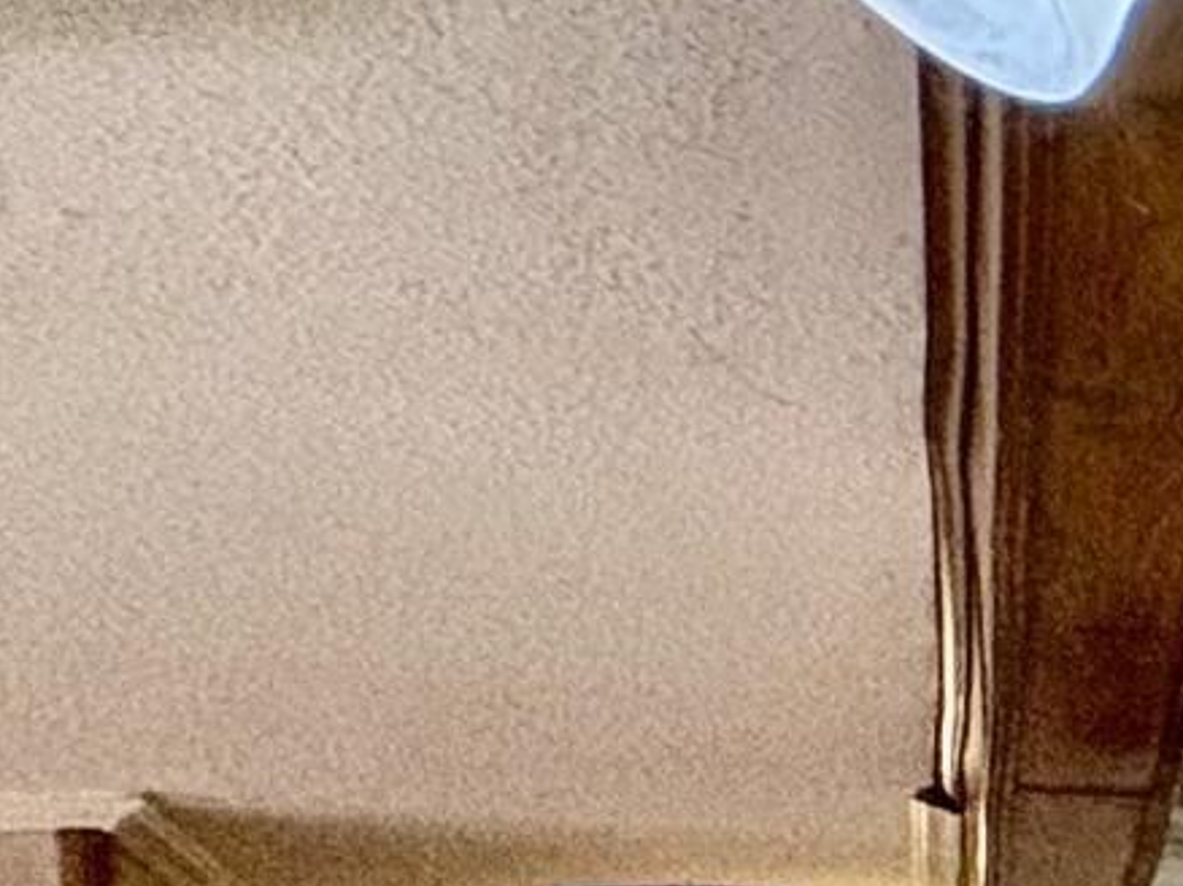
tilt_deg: +1.7
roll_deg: +1.5
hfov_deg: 10.7
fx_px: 3279
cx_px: 3784
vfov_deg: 14.2
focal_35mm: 96
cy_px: 1388
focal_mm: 2.22
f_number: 2.2
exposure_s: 1/60
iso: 250
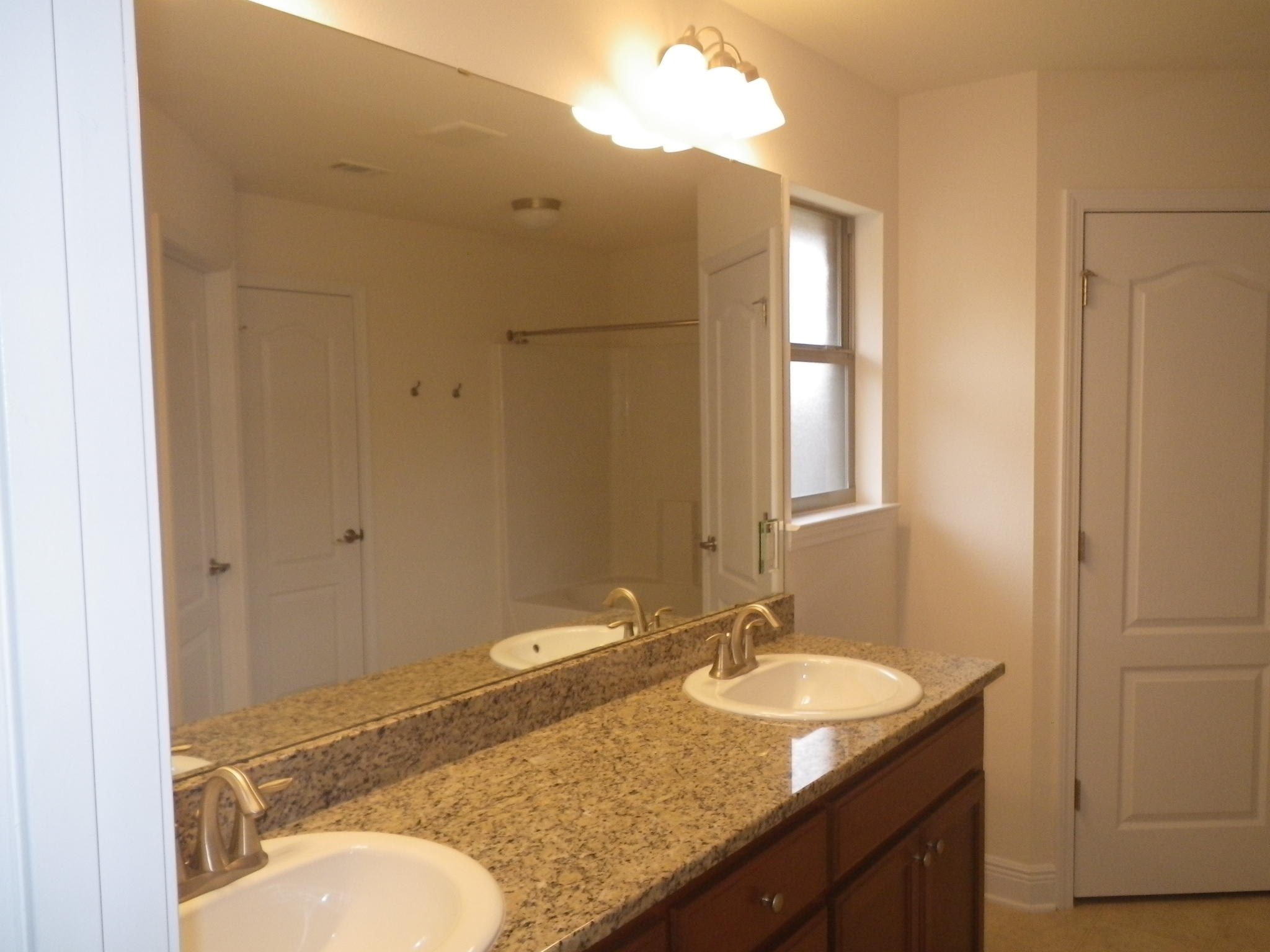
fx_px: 1027
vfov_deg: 49.7
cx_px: 635
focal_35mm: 28
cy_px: 476
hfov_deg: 63.4
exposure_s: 1/50
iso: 200
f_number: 3.5
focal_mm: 5
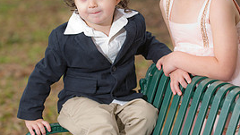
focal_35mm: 179
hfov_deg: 12.0
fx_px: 1140
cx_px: 129
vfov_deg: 6.8
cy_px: 66
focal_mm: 102
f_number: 3.2
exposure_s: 1/200
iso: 400
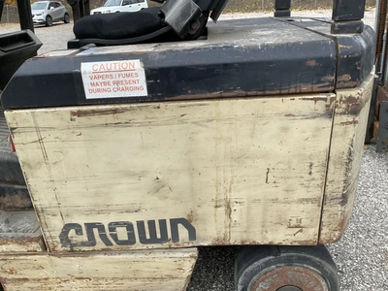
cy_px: 146
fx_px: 325
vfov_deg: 48.2
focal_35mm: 29
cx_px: 194
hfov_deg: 61.7
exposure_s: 1/122
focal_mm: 3
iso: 64
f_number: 1.8
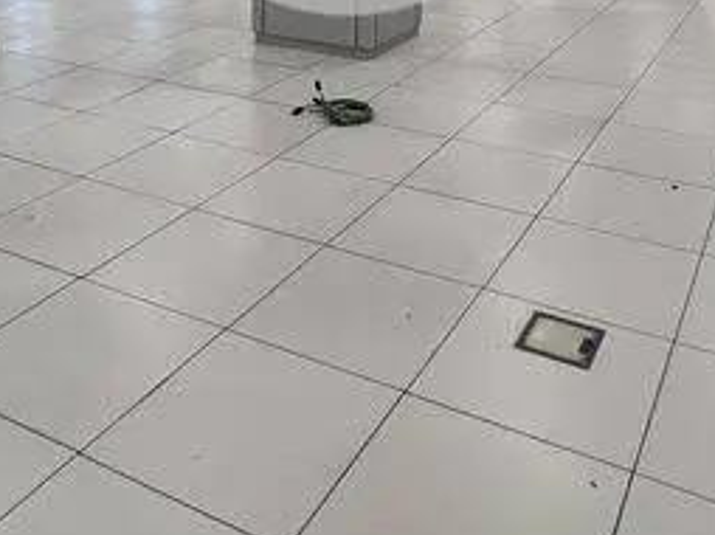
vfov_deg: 27.7
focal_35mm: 41
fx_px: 846
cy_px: -200
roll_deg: -0.4
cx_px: 346
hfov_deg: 45.8
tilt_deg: +0.2
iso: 32
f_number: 1.8
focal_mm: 1.57
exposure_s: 1/99
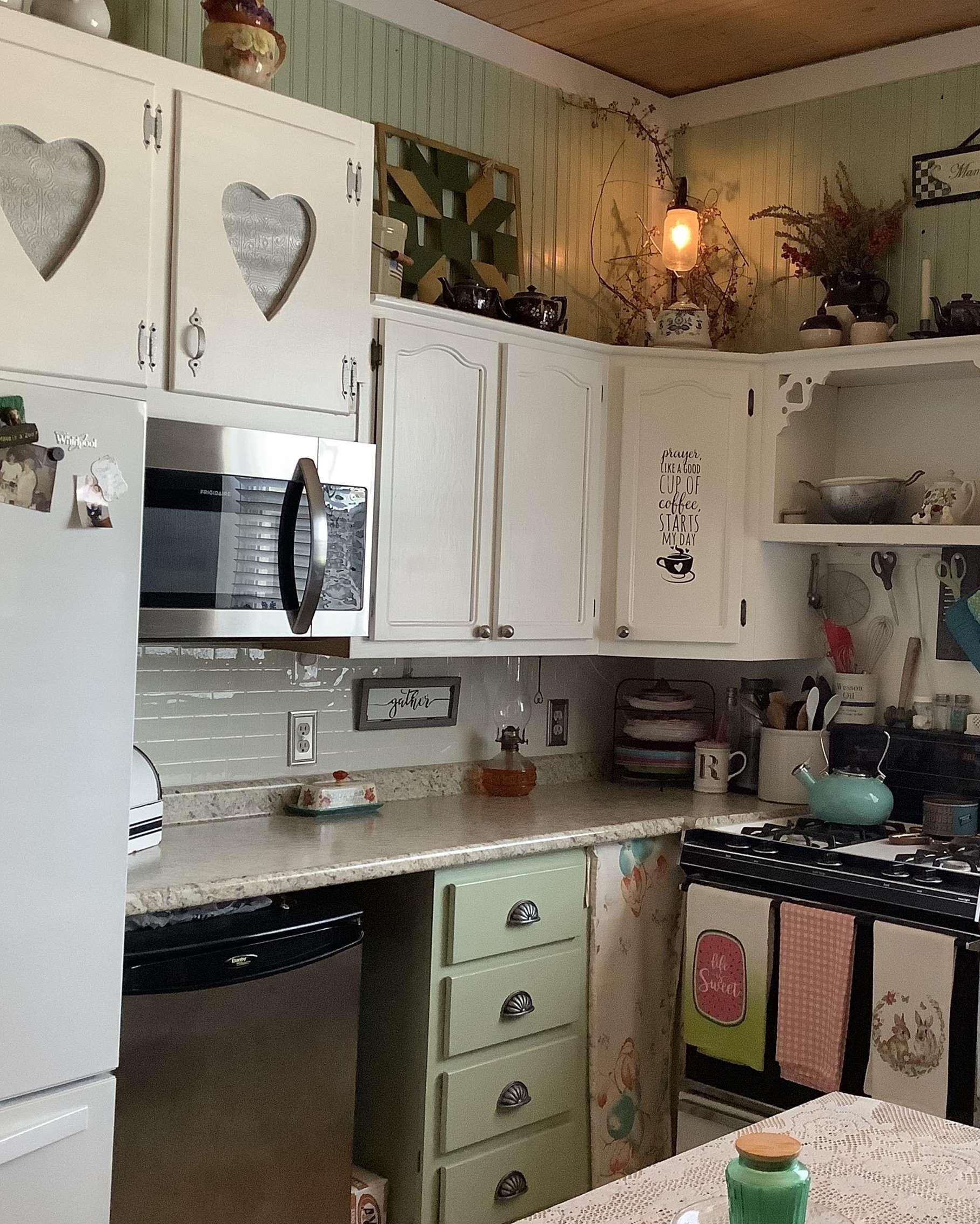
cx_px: 639
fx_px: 1486
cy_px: 620
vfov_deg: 44.8
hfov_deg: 36.2
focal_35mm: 41
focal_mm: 3.3
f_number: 2.4
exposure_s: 1/60
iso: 320
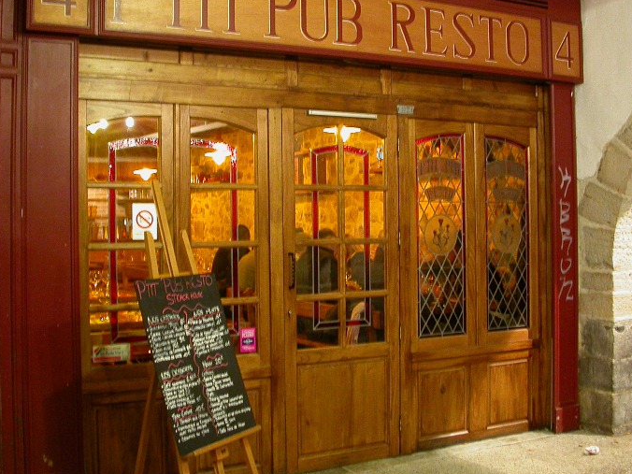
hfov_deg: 42.1
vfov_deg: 32.1
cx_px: 301
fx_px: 822
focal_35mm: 45
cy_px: 204
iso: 193
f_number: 2.6
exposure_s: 1/3.5
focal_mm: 7.85
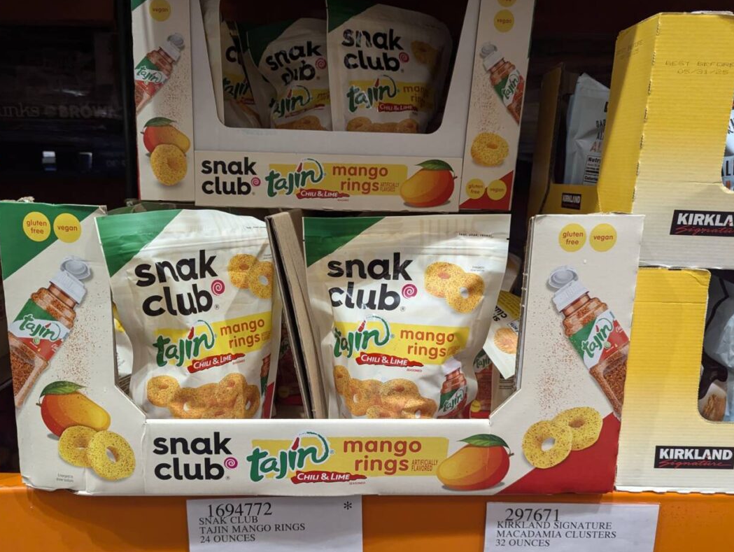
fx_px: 573
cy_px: 295
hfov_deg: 65.1
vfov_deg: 51.4
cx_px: 325
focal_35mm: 27
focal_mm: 6.81
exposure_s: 1/292
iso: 635
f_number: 1.85
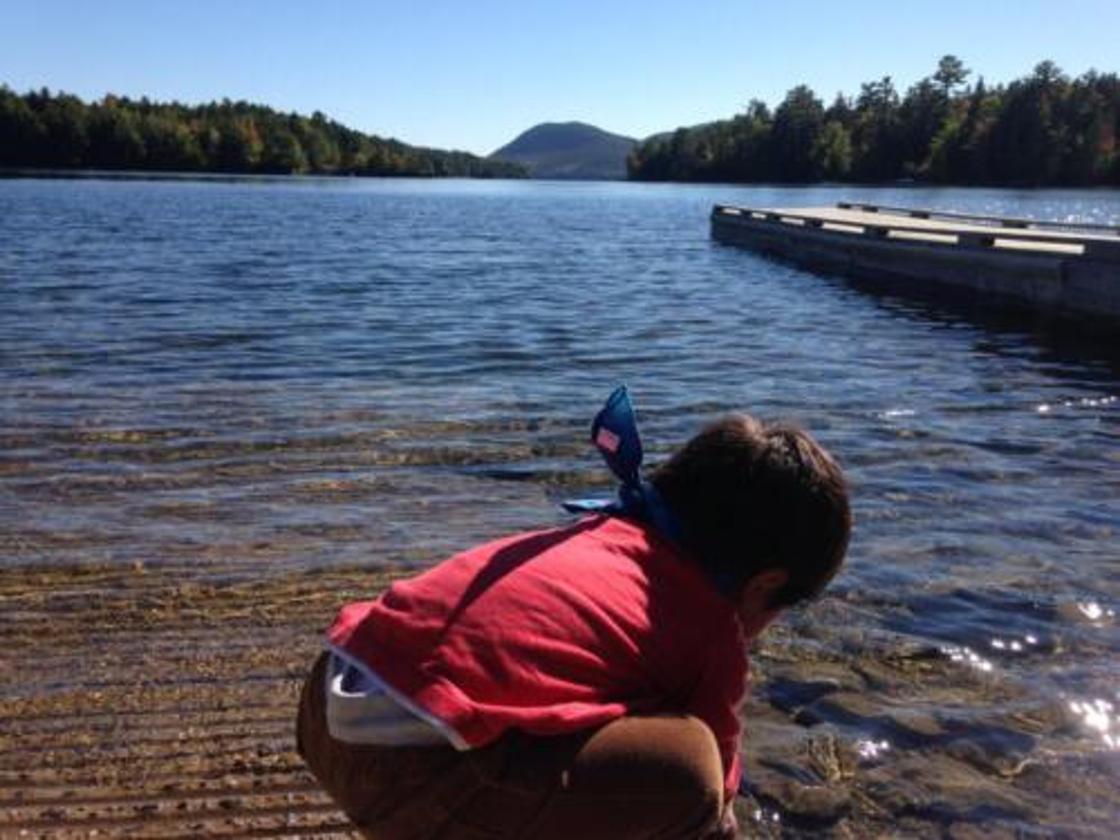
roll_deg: +0.4
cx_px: 560
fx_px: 1068
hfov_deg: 55.4
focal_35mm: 33
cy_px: 420
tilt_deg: -15.1
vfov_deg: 42.9
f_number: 2.4
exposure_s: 1/1748
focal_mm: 4.12
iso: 50
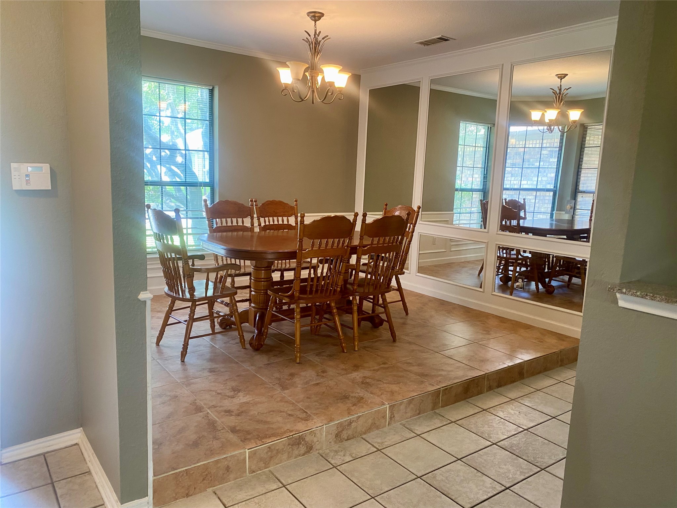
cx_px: 338
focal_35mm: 26
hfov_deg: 67.3
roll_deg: -2.6
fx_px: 508
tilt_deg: -7.9
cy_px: 254
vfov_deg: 53.1
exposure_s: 1/60
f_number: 1.8
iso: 160
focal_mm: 4.25
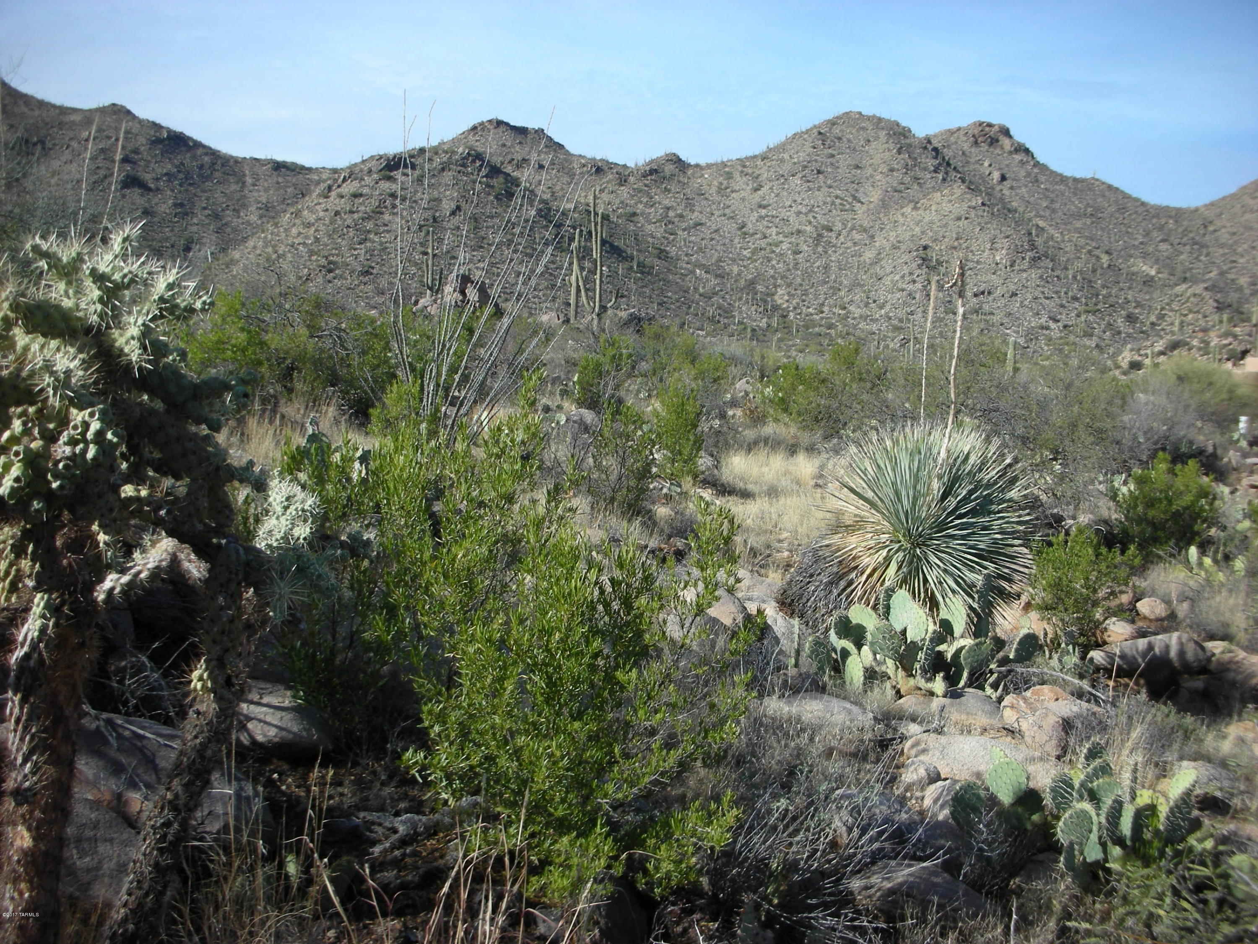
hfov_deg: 52.6
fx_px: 1272
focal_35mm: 35
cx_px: 629
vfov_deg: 40.7
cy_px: 472
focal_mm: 5.8
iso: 50
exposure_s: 1/79.8
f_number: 8.5
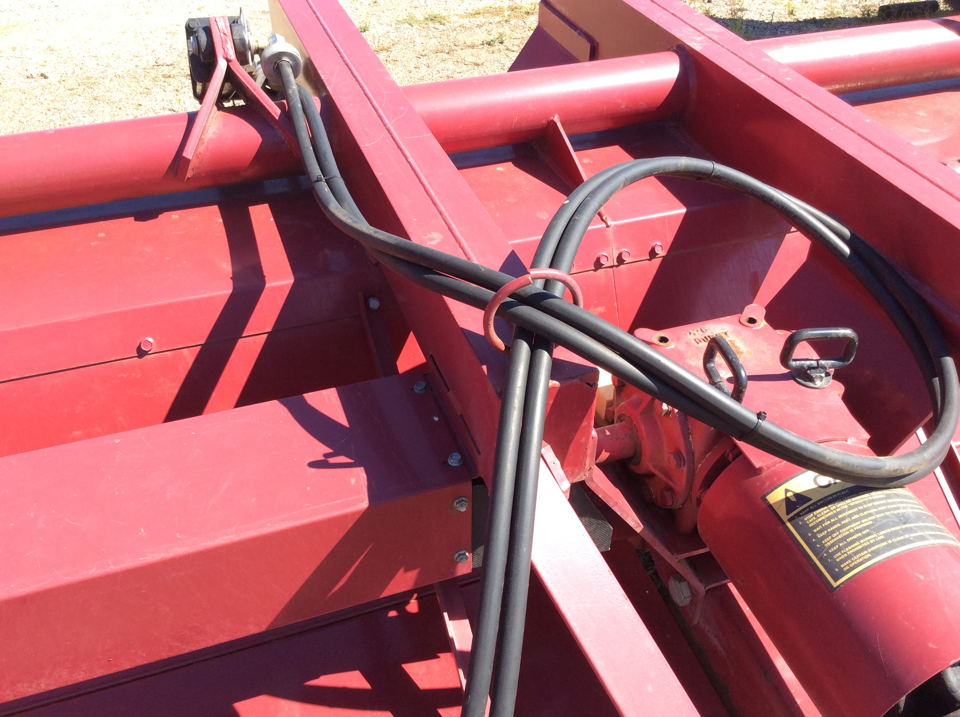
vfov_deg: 44.1
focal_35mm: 32
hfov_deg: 56.9
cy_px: 358
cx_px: 480
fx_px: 886
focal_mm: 3.3
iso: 32
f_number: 2.4
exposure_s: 1/430
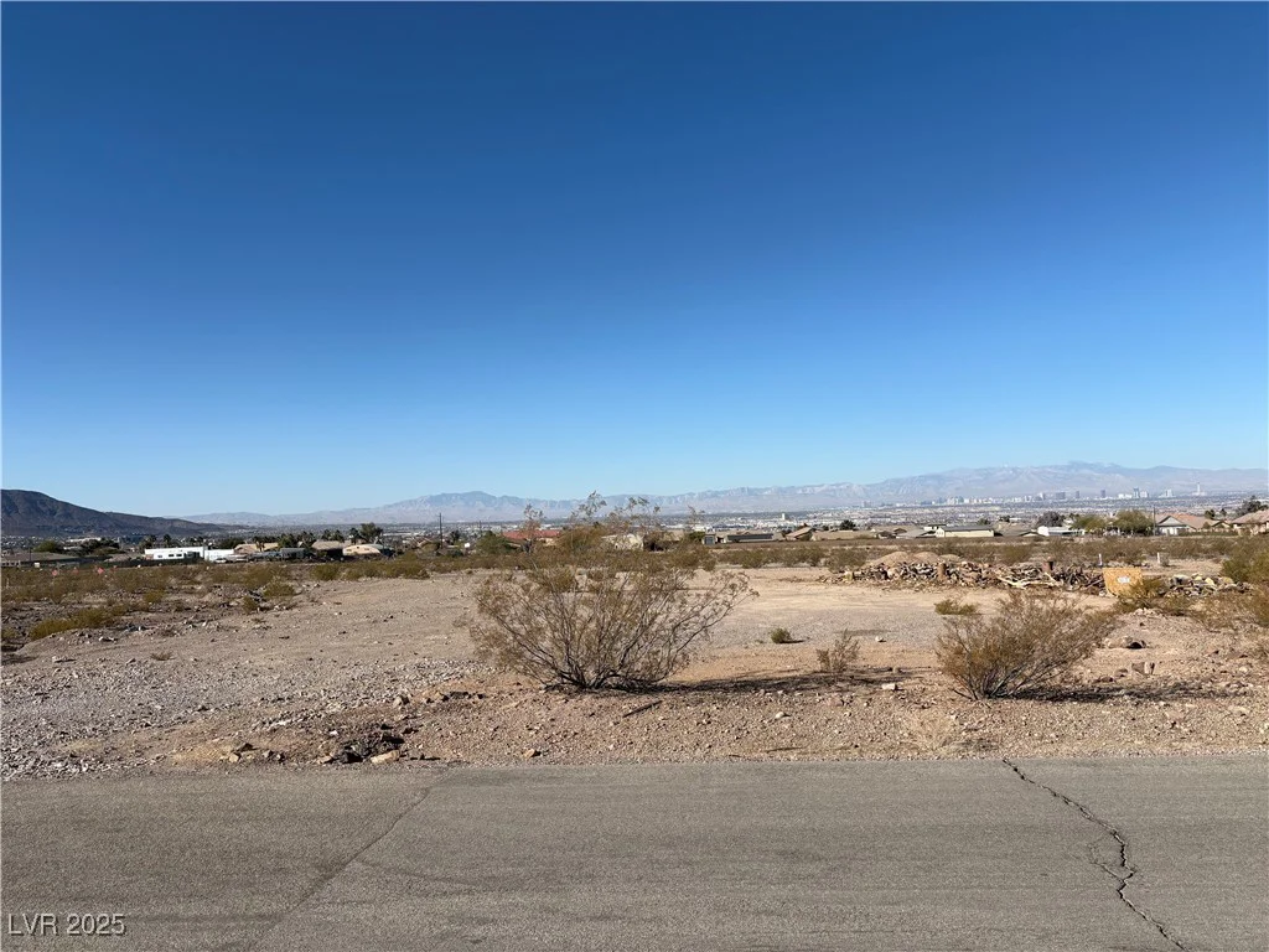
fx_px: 953
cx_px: 634
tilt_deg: +1.9
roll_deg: +1.9
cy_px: 476
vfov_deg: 53.1
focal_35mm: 26
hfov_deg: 67.3
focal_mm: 5.96
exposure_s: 1/5814
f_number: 1.6
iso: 50
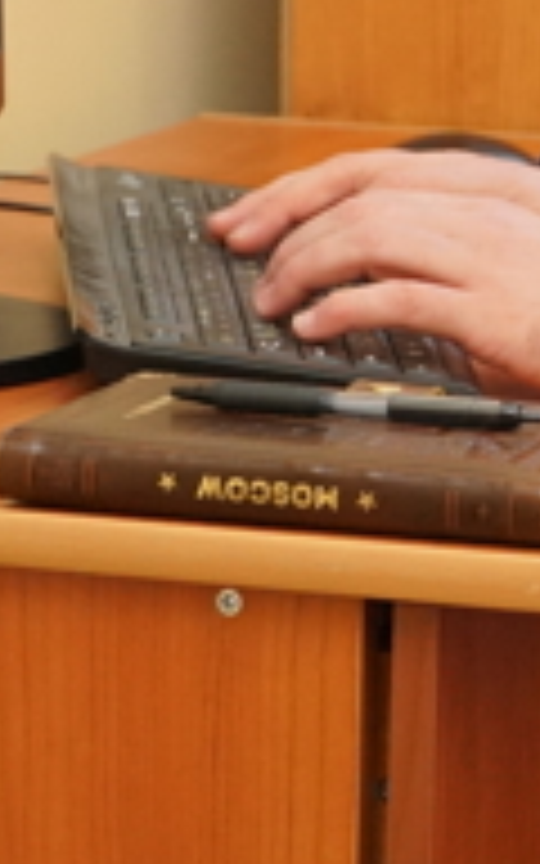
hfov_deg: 4.0
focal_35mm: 323
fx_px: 7606
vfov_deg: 6.5
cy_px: -216
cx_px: 850
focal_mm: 54
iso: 1600
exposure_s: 1/160
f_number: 5
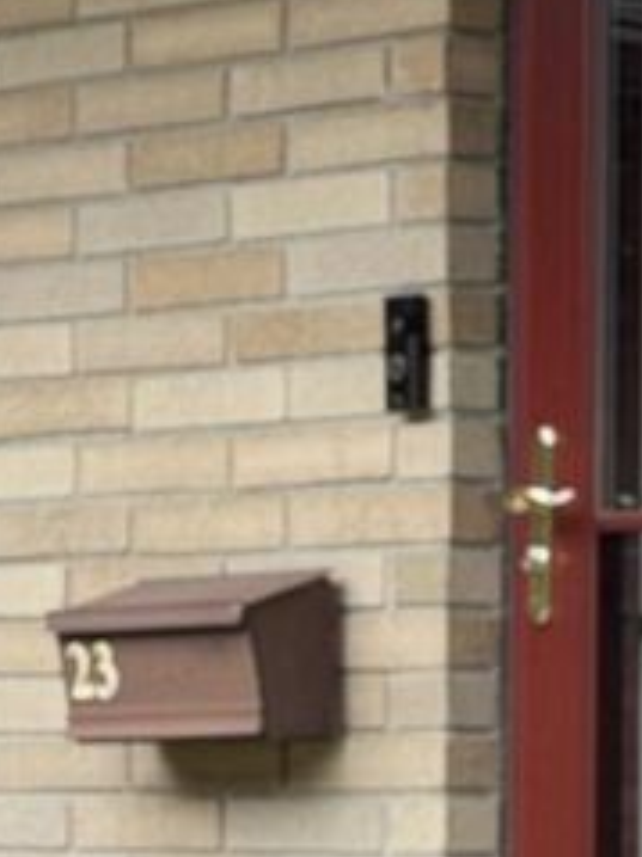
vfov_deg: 7.2
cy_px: 1078
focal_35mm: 274
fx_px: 6782
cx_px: 839
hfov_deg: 5.4
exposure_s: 1/415
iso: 64
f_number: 1.78
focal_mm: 6.76
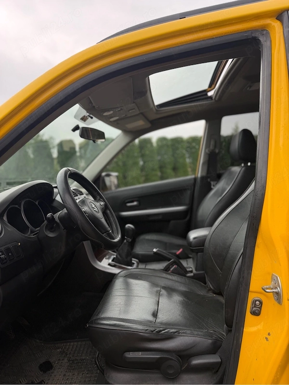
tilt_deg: -5.3
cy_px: 192
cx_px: 144
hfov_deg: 56.8
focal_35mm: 24
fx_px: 267
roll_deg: +6.1
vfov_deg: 71.6
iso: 80
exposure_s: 1/314
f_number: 1.78
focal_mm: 6.76
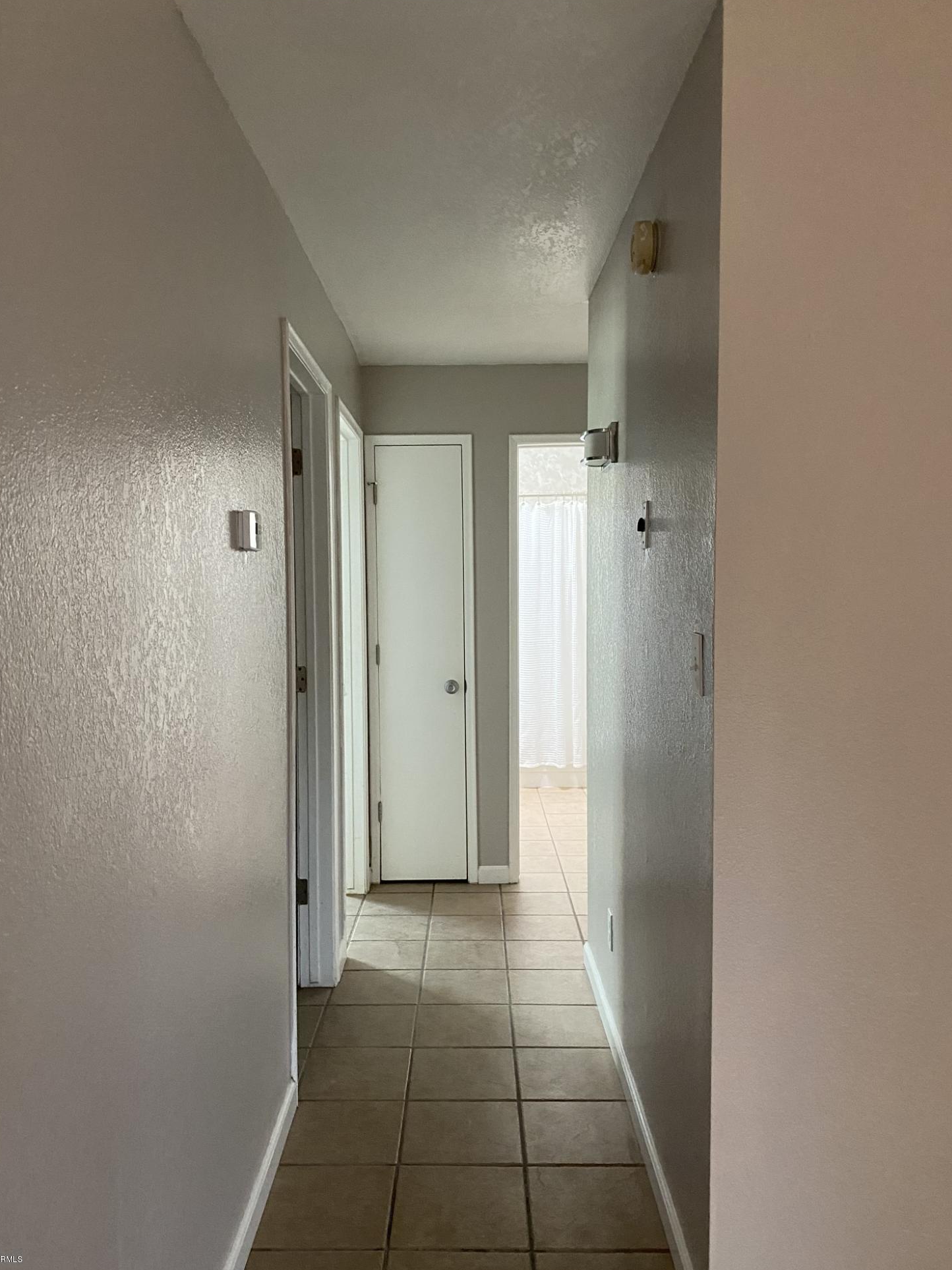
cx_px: 465
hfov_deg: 51.3
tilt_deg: +0.6
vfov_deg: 65.3
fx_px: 990
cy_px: 642
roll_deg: +0.5
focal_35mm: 27
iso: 400
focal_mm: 4.25
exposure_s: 1/60
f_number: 1.8
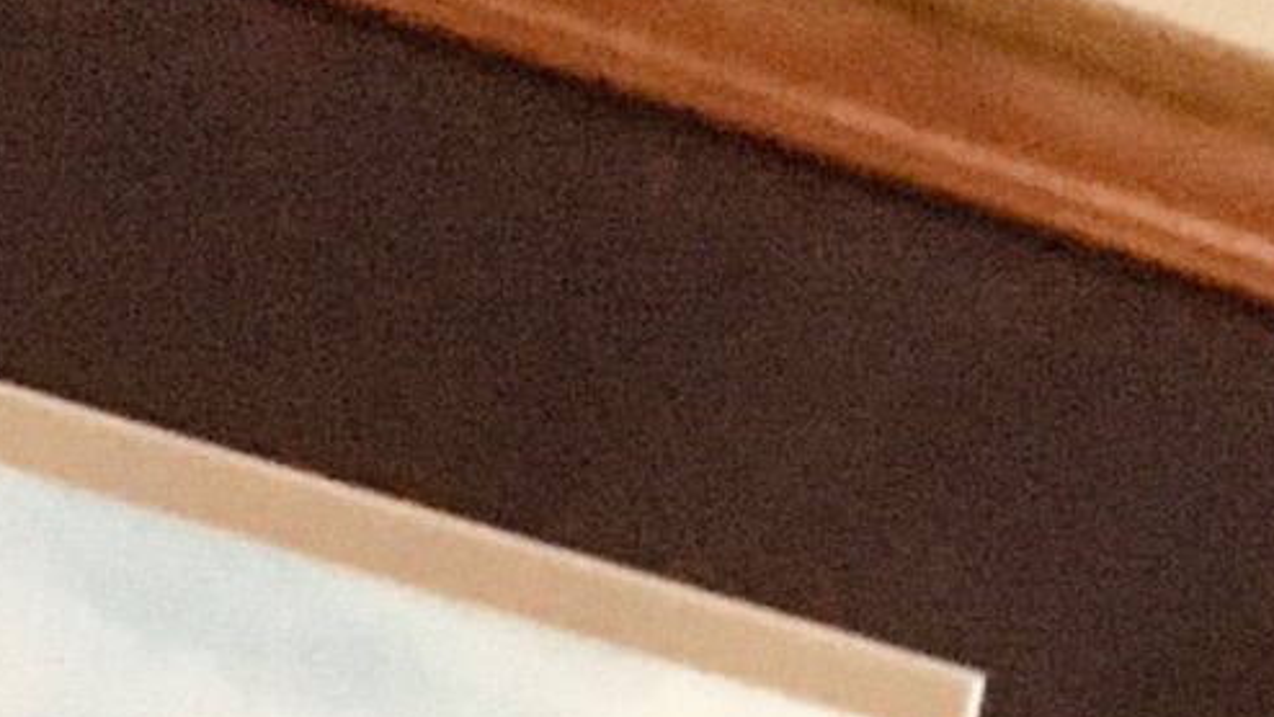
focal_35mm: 109
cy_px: 1960
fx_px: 3683
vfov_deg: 9.4
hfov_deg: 19.6
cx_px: 446
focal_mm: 2.87
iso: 2000
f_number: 2.2
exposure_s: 1/15
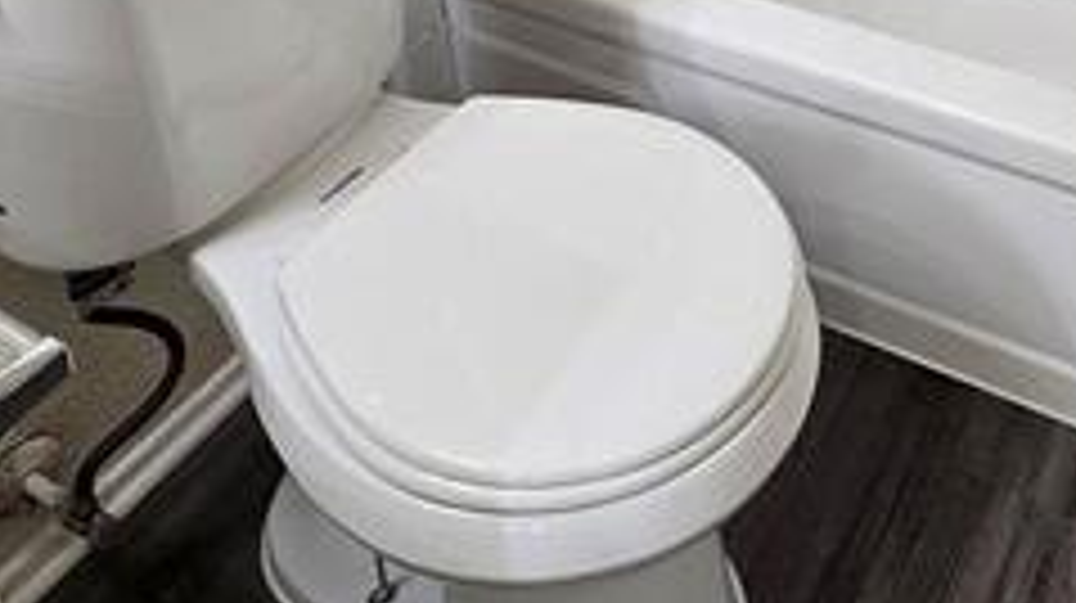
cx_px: 855
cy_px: -351
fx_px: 1083
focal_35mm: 38
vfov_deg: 23.4
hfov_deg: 49.8
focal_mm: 2.2
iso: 100
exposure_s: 1/60
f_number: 2.2
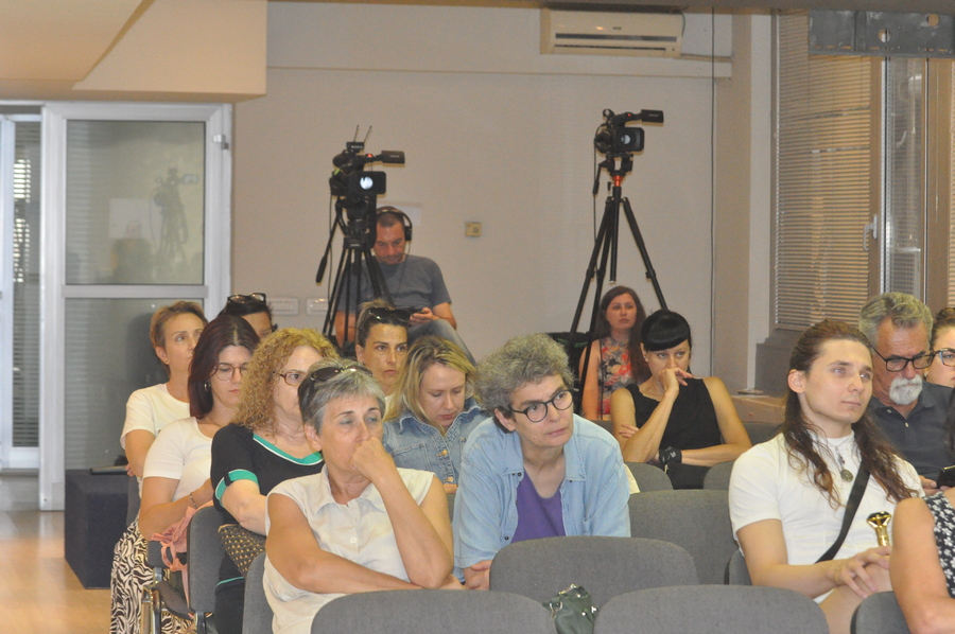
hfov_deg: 19.5
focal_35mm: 105
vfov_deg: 13.0
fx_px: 2782
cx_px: 478
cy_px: 317
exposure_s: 1/60
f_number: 5.6
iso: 3200
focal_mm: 70
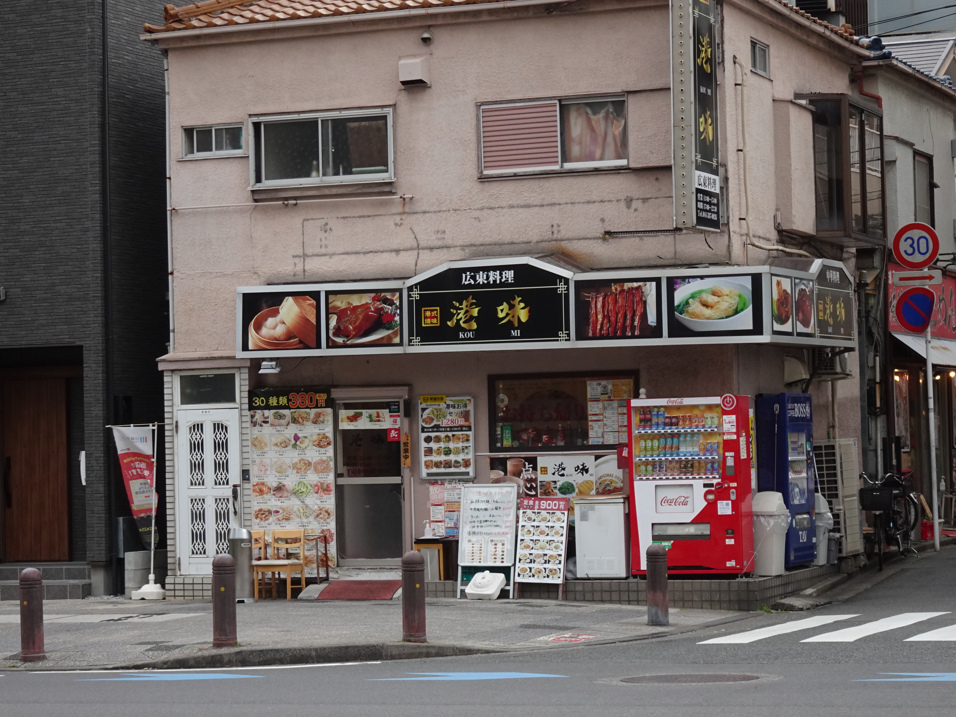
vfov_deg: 14.5
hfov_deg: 19.3
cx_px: 478
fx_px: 2817
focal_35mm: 102
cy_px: 358
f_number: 5
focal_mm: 16.13
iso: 200
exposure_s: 1/125
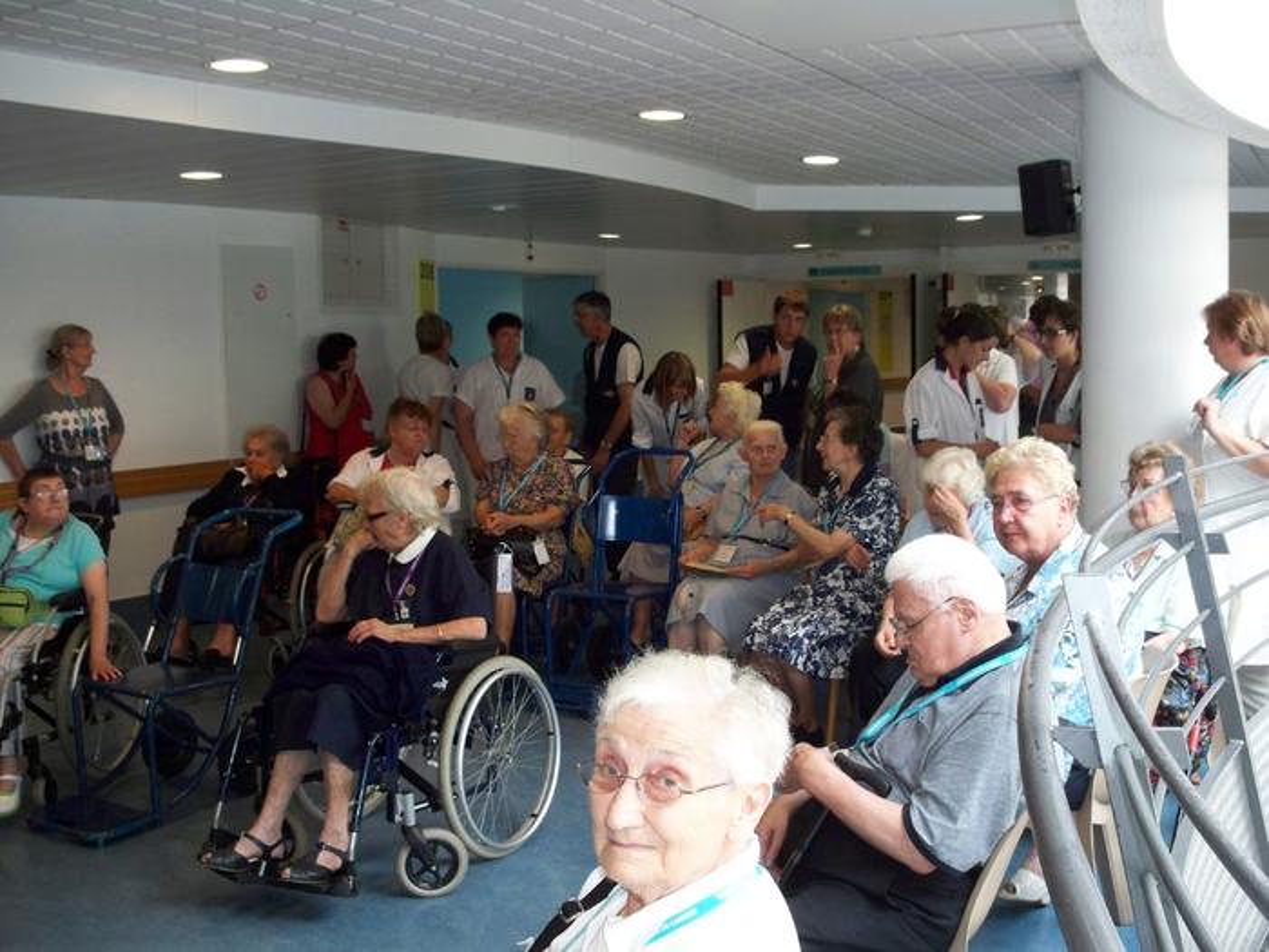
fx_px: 1356
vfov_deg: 38.7
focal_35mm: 37
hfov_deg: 50.1
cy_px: 476
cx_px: 634
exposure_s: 1/30
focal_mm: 7.9
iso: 200
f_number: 3.4
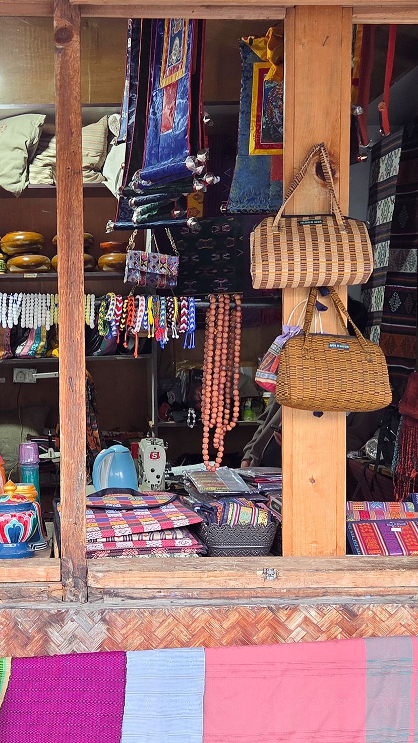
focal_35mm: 34
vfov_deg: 58.0
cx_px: 66
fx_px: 670
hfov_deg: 33.3
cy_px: 374
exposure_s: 1/100
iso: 64
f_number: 1.8
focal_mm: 5.4
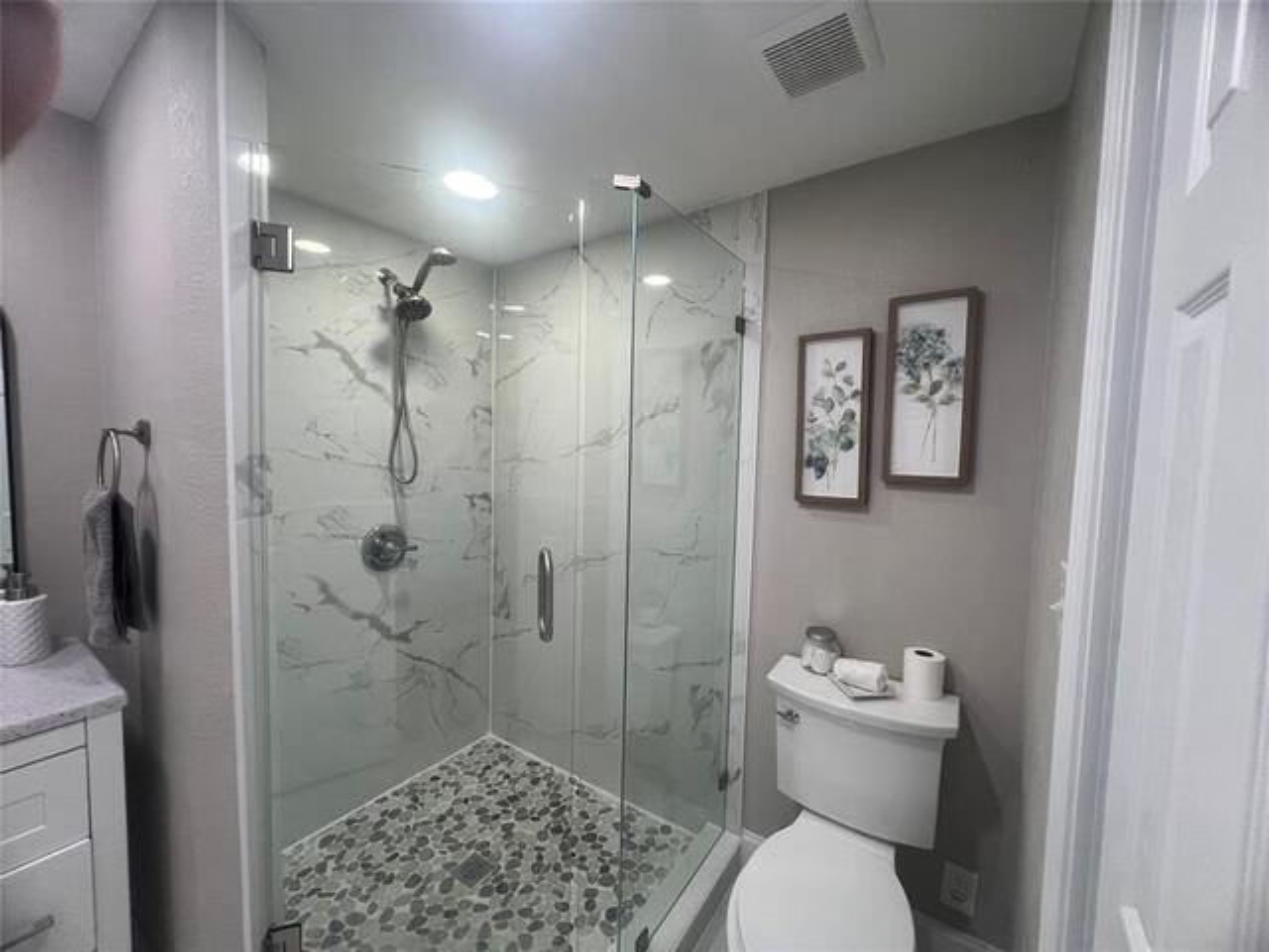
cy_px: 476
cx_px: 634
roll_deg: -0.7
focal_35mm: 13
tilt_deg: -4.3
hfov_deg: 106.2
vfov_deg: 89.9
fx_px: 477
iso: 125
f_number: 1.8
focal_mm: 1.57
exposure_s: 1/120
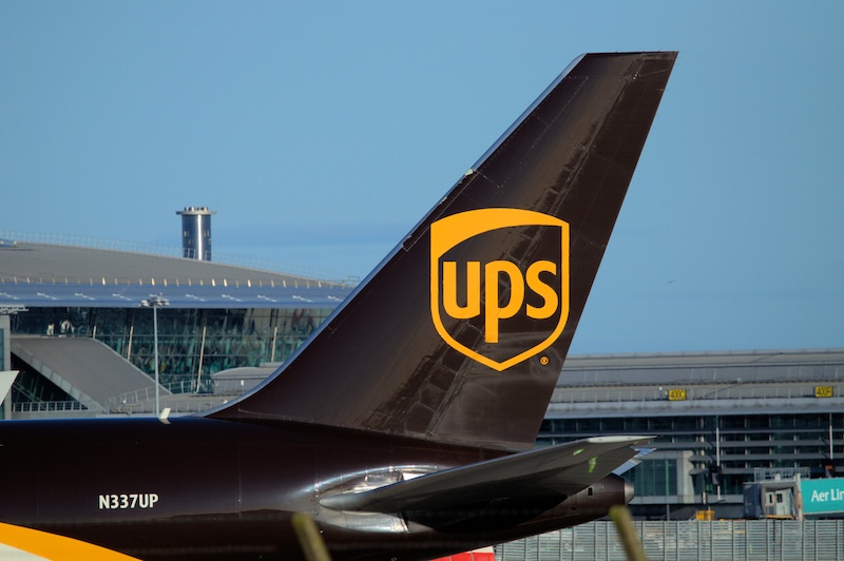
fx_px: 16866
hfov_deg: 2.9
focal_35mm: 720
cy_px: 280
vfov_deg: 1.9
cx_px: 422
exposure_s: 1/2500
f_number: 6
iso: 200
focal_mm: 480
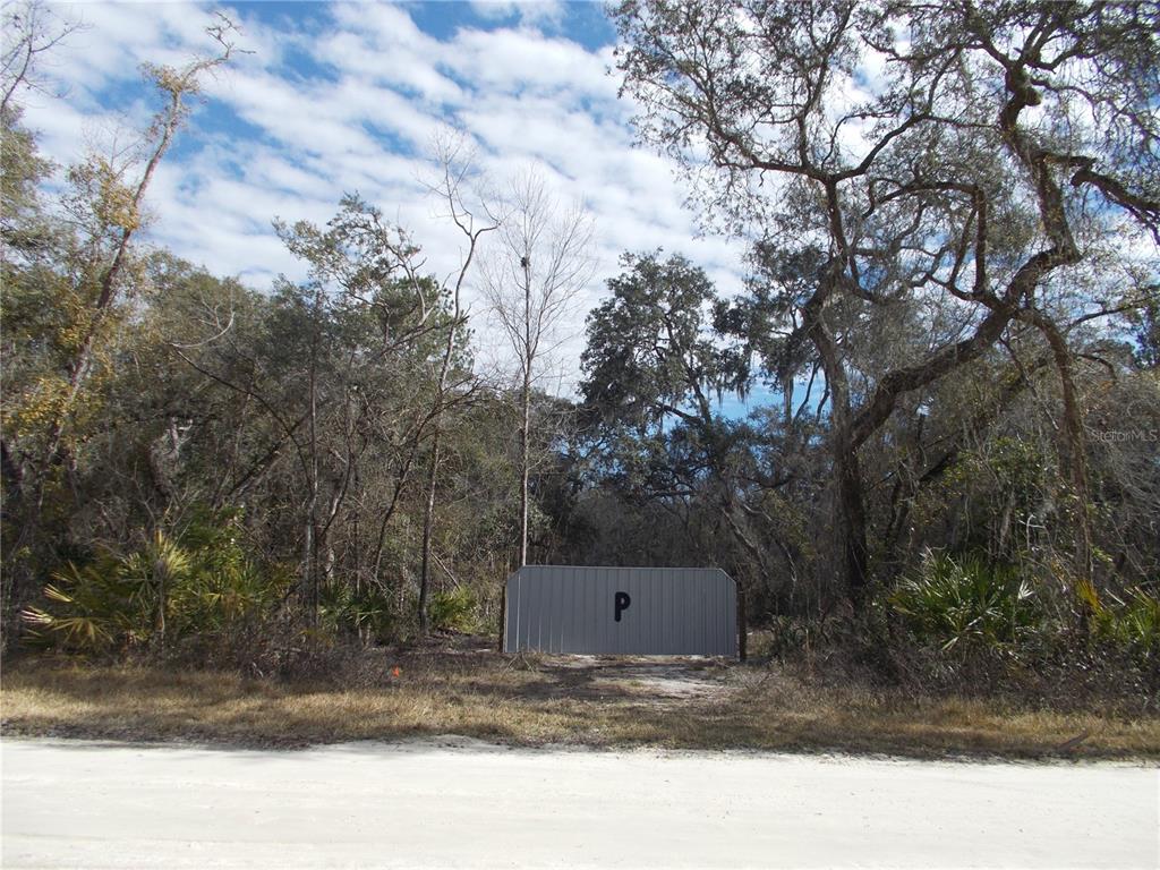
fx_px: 871
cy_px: 435
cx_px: 580
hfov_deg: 67.3
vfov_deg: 53.1
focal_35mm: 26
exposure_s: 1/160
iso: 80
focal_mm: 4.6
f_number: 8
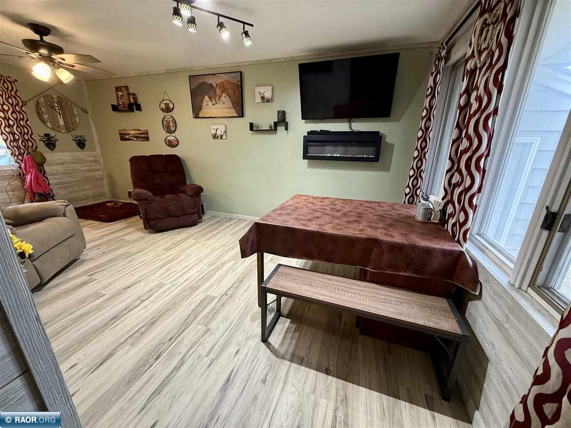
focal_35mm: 14
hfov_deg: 102.1
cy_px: 214
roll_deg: +0.2
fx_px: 231
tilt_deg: -17.4
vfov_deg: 85.7
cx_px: 286
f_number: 2.2
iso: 320
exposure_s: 1/60
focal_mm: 2.22
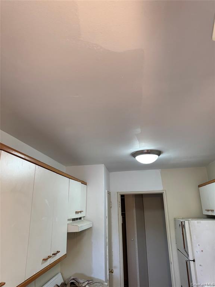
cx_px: 108
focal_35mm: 24
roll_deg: +1.0
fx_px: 199
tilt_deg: +14.4
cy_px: 144
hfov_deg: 56.8
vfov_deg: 71.6
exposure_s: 1/120
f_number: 1.78
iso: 160
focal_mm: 6.76
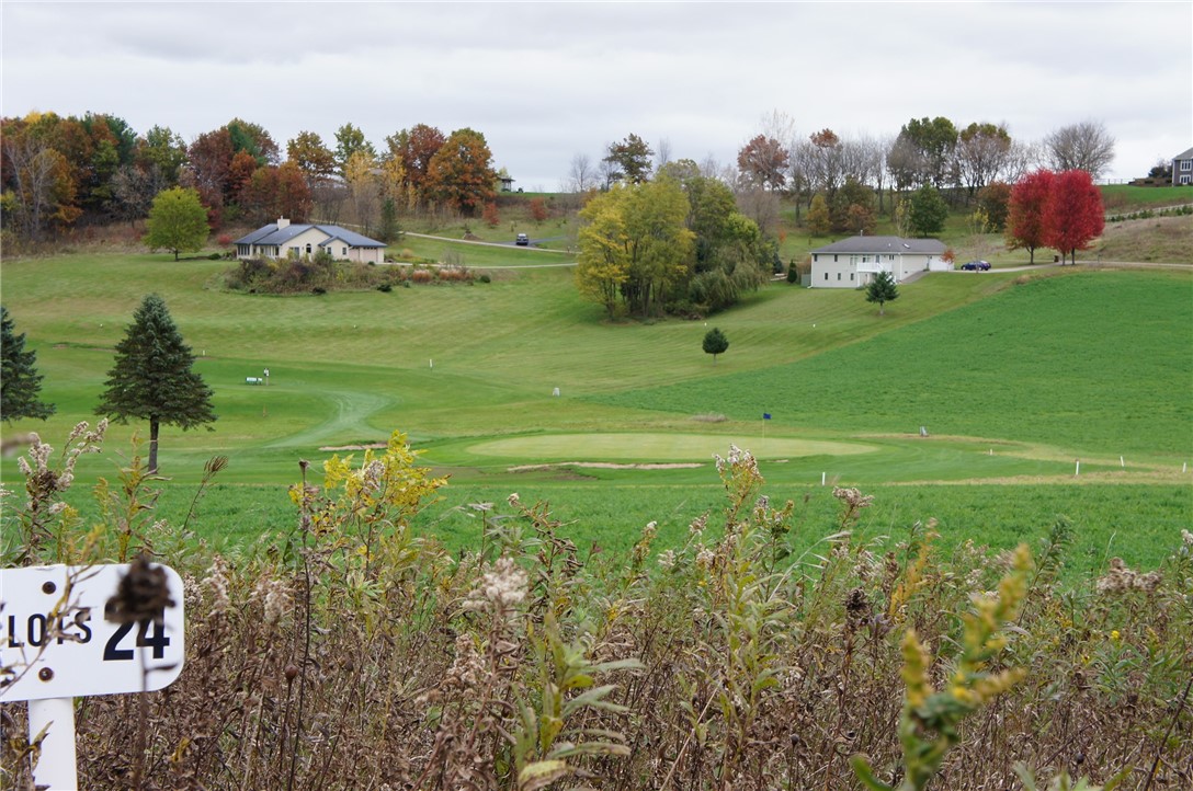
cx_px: 596
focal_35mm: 58
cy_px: 396
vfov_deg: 23.1
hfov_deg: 34.3
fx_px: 1936
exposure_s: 1/80
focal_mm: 39
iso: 200
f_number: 9
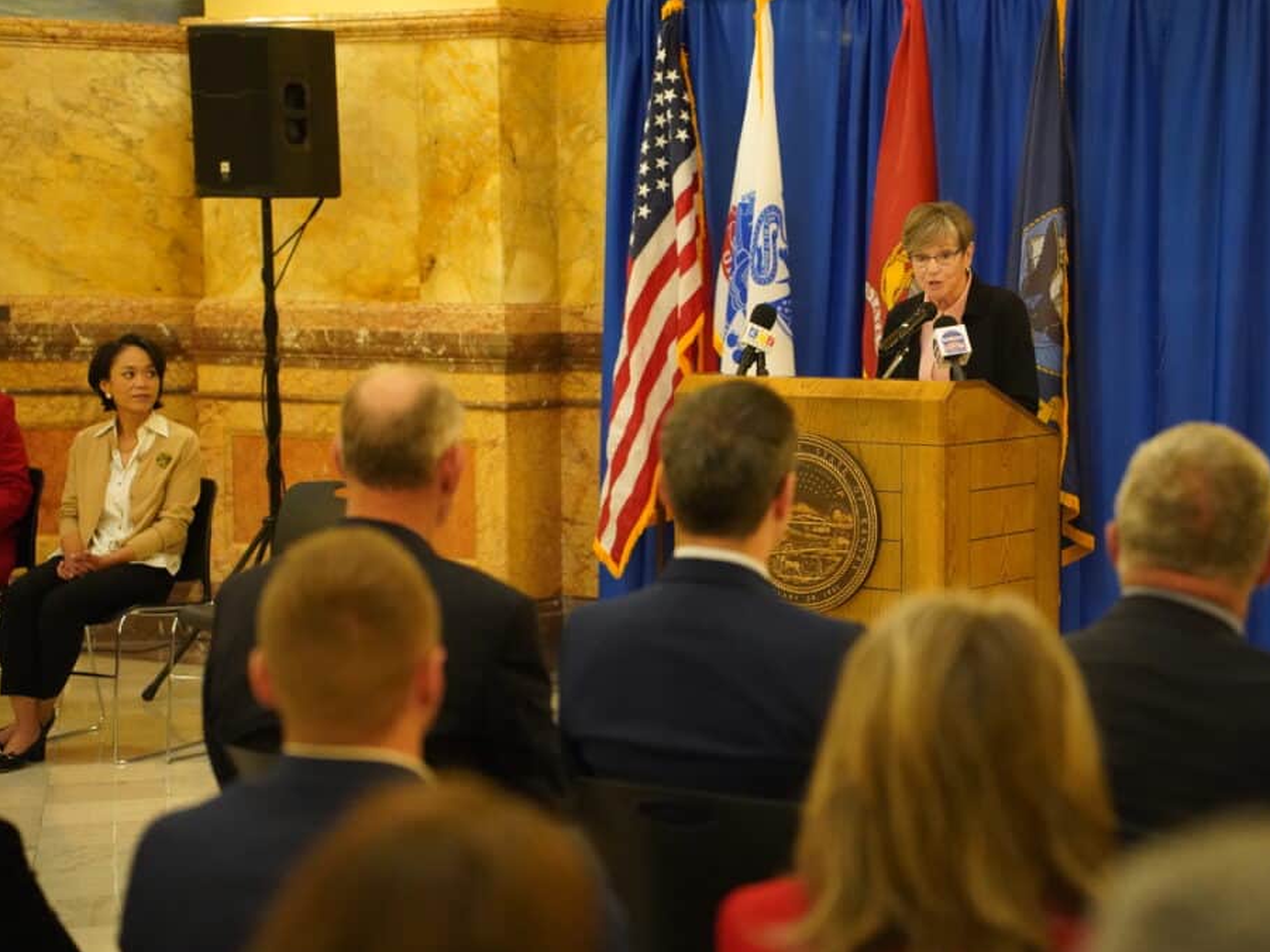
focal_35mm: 82
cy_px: 479
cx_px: 719
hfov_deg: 23.8
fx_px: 3007
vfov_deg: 18.0
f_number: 2.8
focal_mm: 75
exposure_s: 1/125
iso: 12800
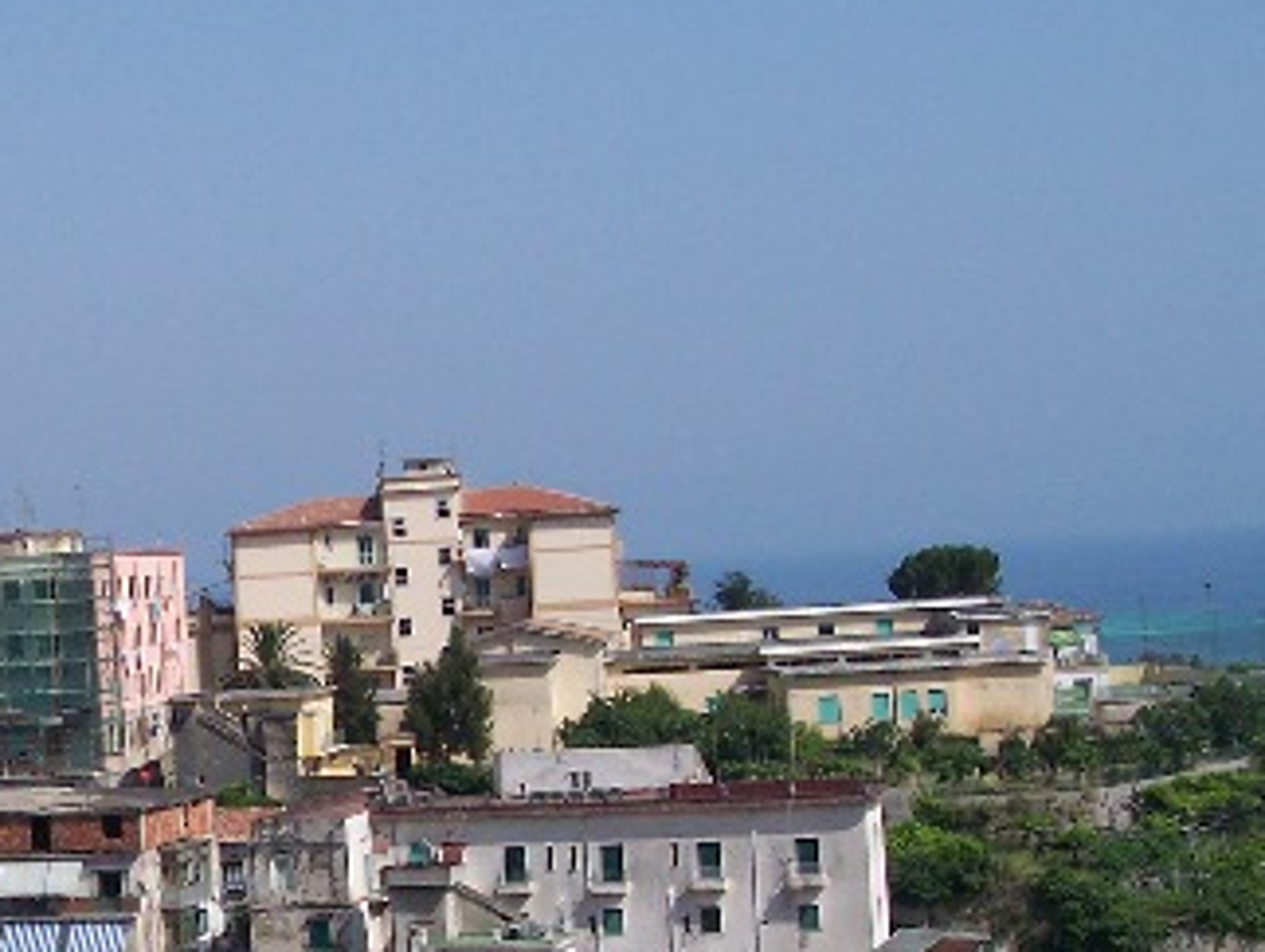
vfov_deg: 15.7
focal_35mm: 94
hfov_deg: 20.0
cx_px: -82
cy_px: 576
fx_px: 3439
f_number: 4.8
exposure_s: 1/1000
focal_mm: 8
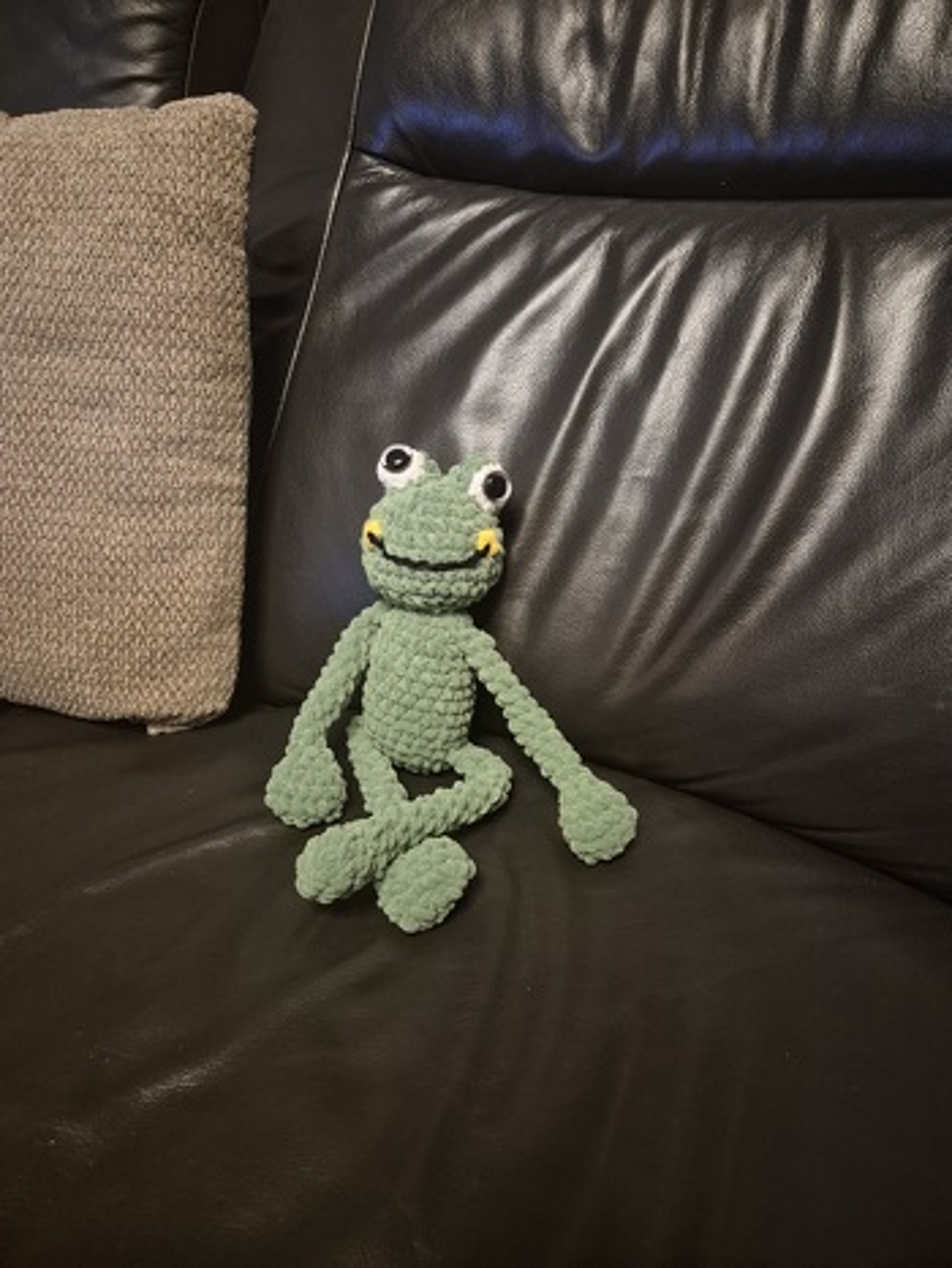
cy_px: 634
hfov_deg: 58.9
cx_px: 476
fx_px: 843
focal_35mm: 23
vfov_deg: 73.9
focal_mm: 5.4
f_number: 1.8
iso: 1600
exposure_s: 1/35
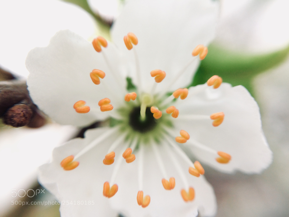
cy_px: 108
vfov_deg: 48.2
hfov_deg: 61.7
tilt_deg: -2.5
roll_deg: +9.3
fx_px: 242
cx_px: 144
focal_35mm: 29
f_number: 2.2
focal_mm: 4.15
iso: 40
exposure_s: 1/100
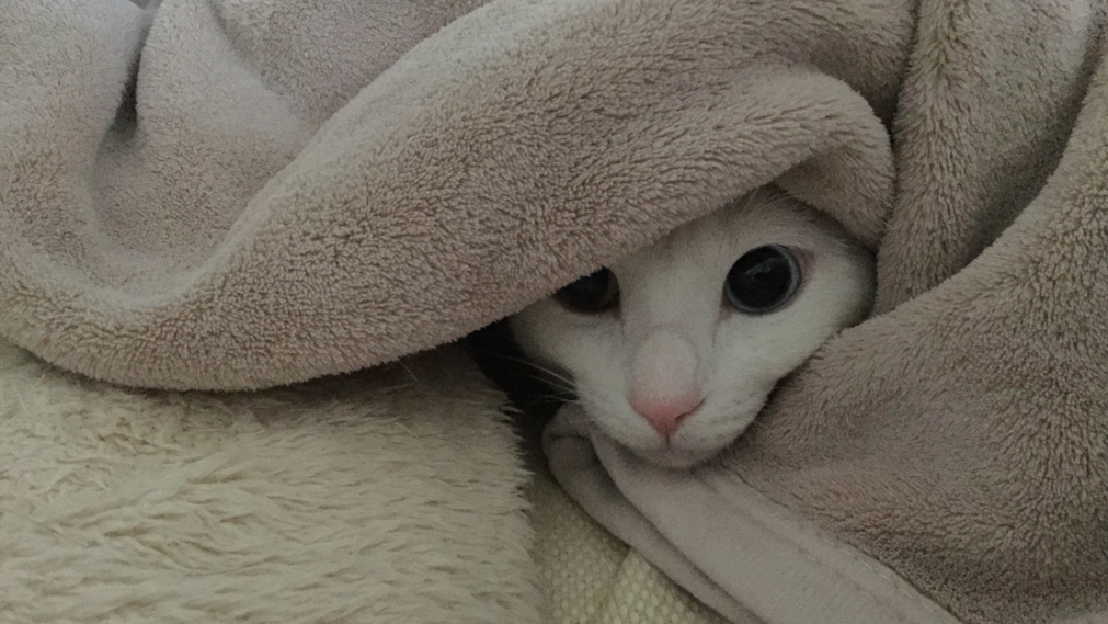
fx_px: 940
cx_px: 553
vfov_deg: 36.6
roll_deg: -0.5
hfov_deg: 61.0
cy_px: 362
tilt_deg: -33.7
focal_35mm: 32
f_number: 2.2
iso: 1600
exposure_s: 1/15
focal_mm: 4.15
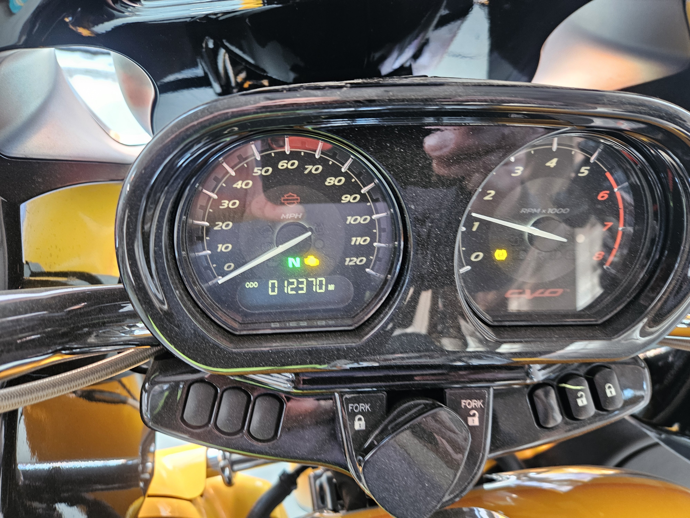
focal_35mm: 23
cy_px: 259
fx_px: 458
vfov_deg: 58.9
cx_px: 345
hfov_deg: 73.9
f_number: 1.8
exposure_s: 1/40.6
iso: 320
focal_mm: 5.4
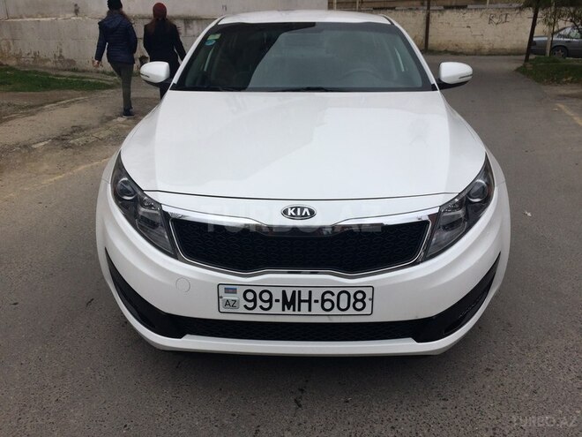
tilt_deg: -23.3
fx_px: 488
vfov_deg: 48.2
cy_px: 218
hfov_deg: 61.7
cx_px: 291
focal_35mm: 29
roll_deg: -0.5
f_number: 2.2
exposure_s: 1/1244
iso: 32
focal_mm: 4.15
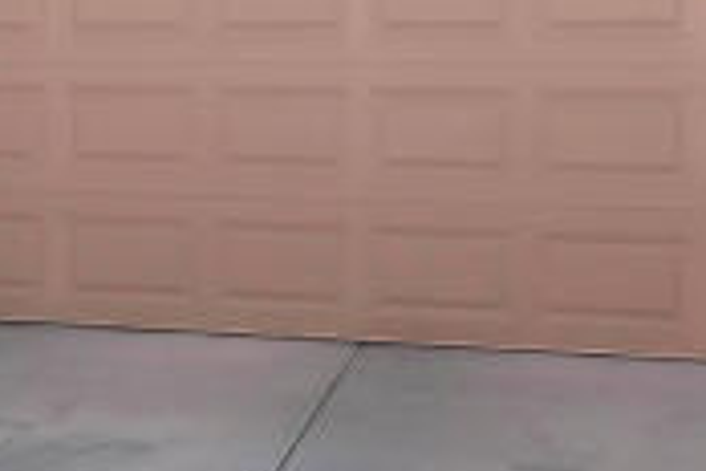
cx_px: -414
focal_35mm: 106
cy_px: 47
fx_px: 2079
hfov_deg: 17.1
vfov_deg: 12.8
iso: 400
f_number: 9
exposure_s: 1/320
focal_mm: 16
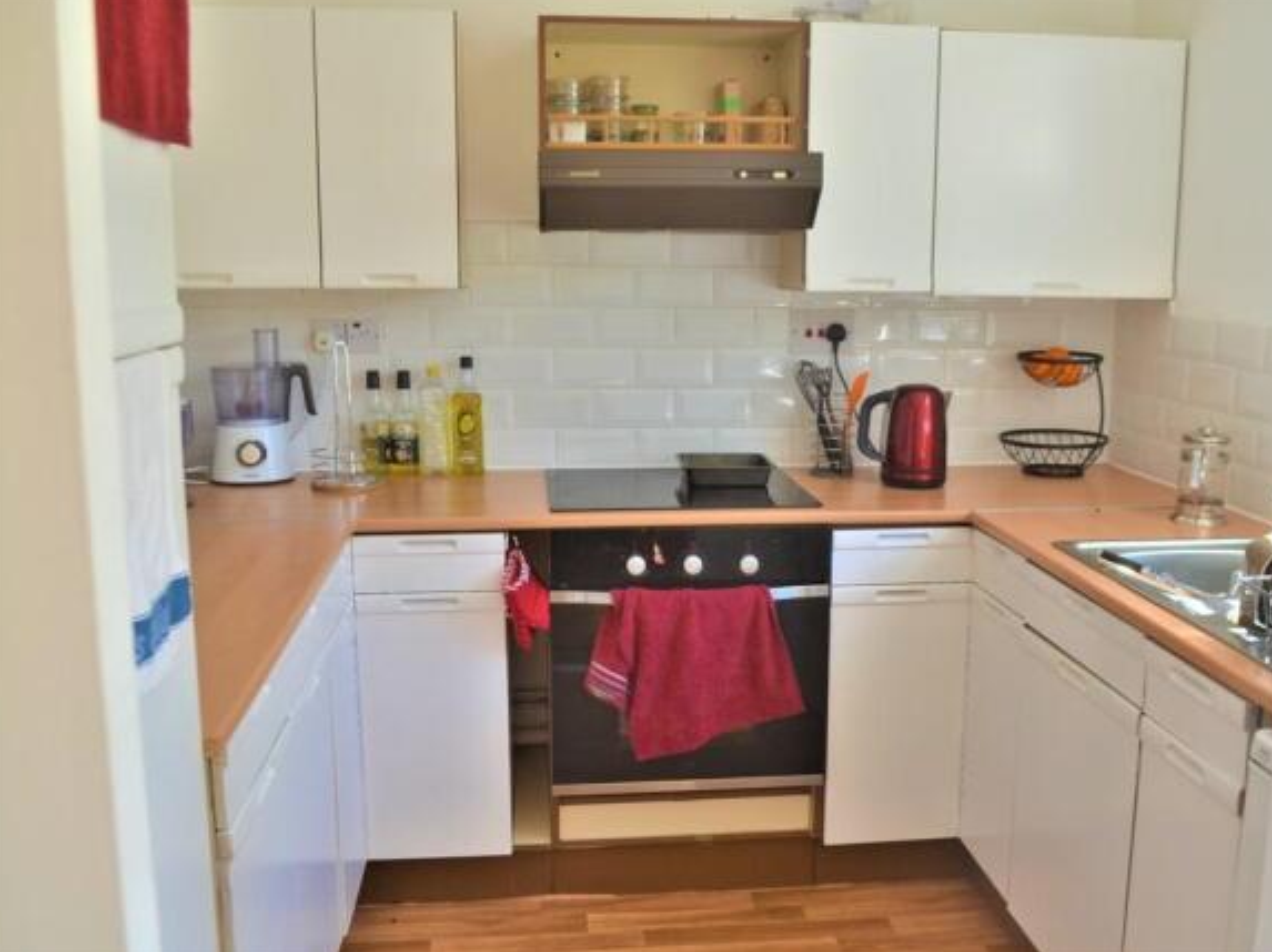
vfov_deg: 42.9
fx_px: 1212
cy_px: 472
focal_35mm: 33
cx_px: 711
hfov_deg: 55.2
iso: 400
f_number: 5
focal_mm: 20
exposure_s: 1/100
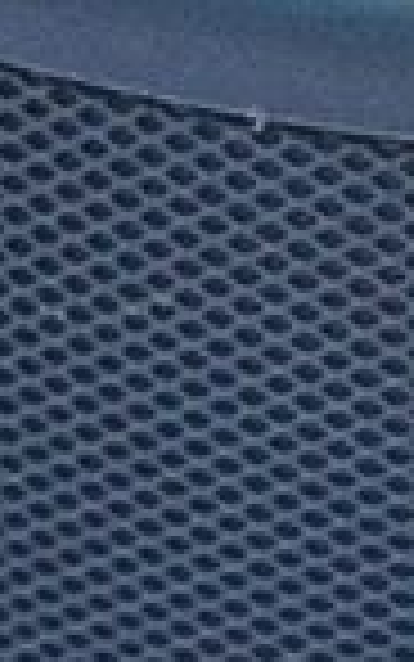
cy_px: 594
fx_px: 2886
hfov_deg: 7.8
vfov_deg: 13.0
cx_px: 832
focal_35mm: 160
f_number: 4.5
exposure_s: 1/60
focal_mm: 24
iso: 3200
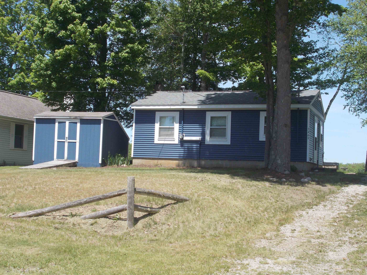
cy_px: 138
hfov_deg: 33.2
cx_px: 184
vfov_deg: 25.2
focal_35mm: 58
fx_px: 615
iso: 80
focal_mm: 10.3
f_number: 4.9
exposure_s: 1/320
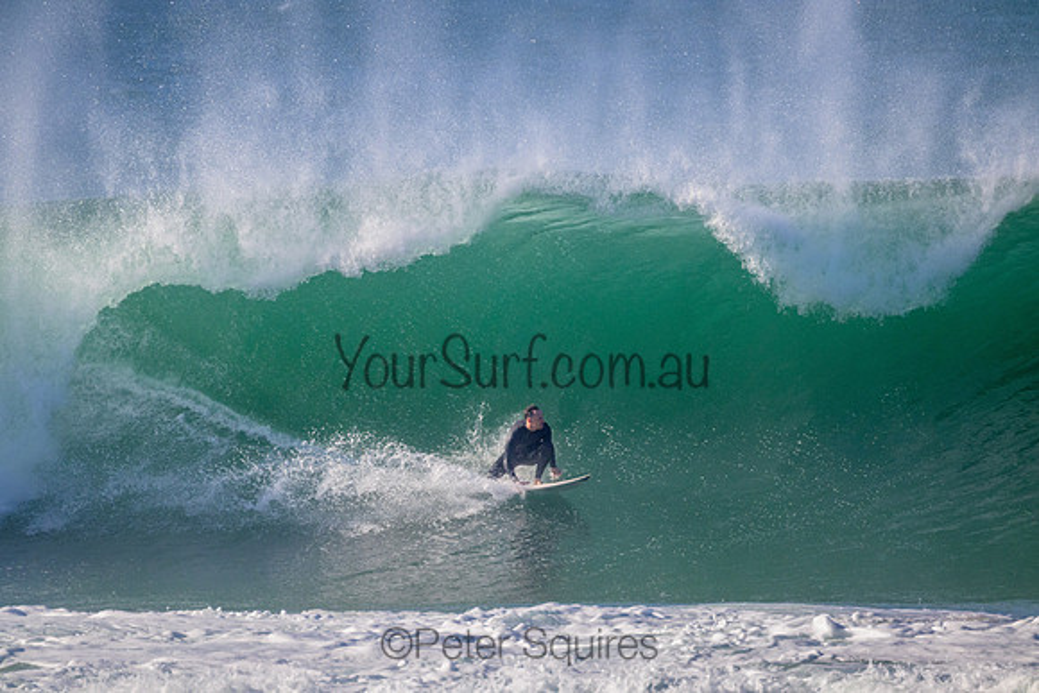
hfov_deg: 2.6
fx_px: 23093
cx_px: 520
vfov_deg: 1.7
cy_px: 346
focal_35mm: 800
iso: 2000
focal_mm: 800
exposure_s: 1/2000
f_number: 11
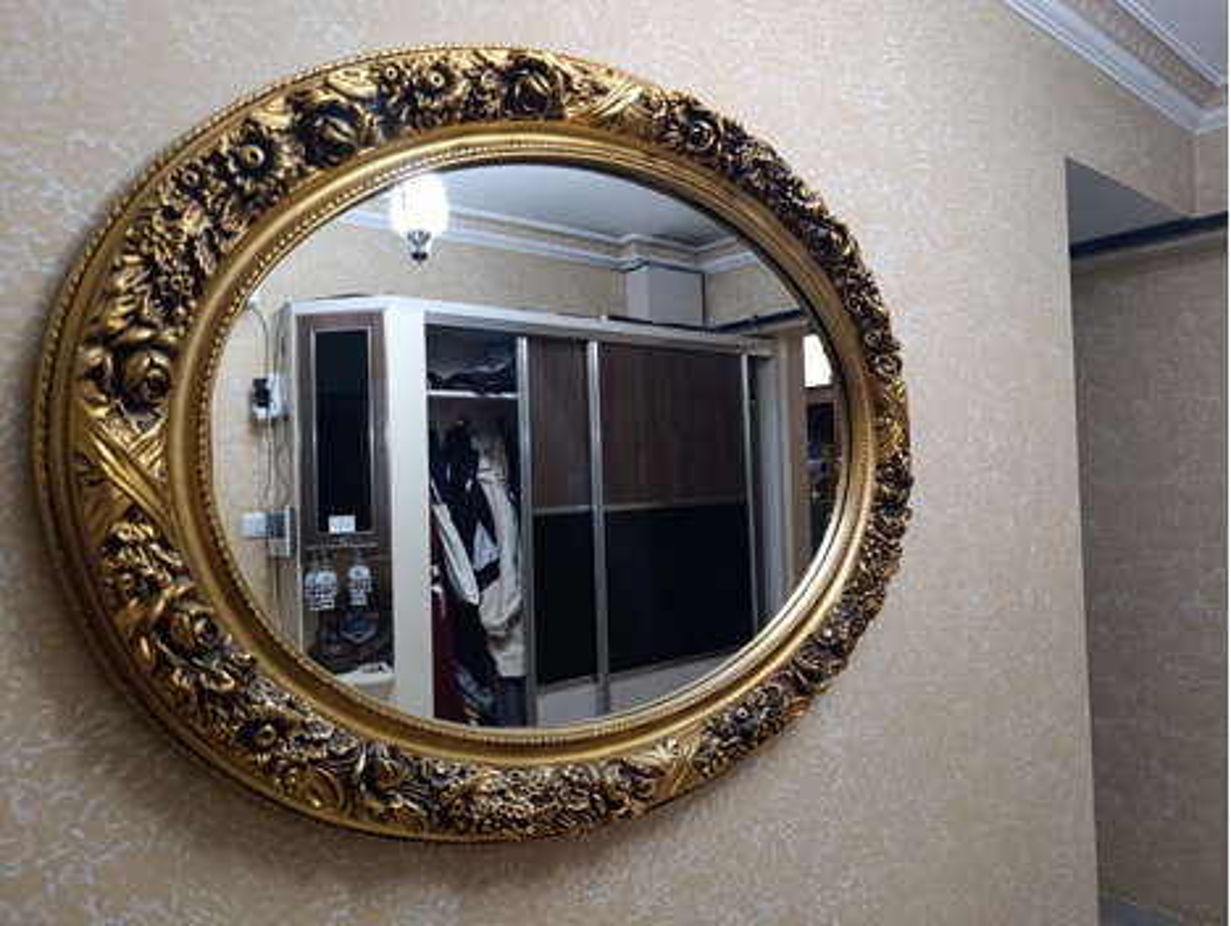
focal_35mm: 23
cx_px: 616
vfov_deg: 59.0
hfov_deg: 73.9
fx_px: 819
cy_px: 463
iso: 1250
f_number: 1.6
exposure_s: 1/25
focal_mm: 6.14
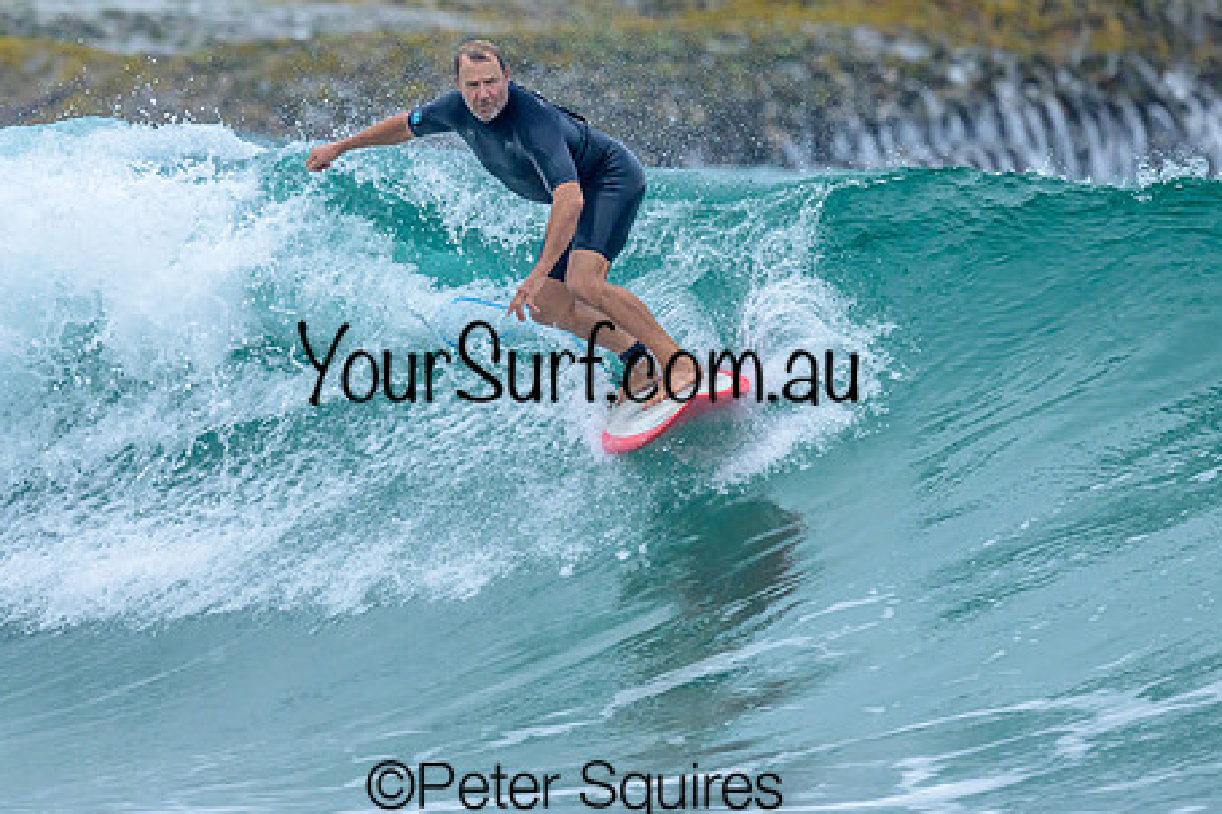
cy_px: 350
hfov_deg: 1.5
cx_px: 518
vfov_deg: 1.0
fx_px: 47570
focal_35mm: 1402
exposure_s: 1/3200
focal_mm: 800
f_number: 6.3
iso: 720
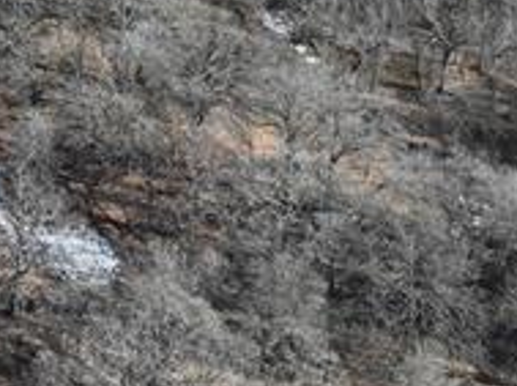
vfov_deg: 9.7
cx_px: -602
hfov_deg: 12.7
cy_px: -613
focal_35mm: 130
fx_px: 1938
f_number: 11
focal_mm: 12.29
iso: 100
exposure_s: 1/120
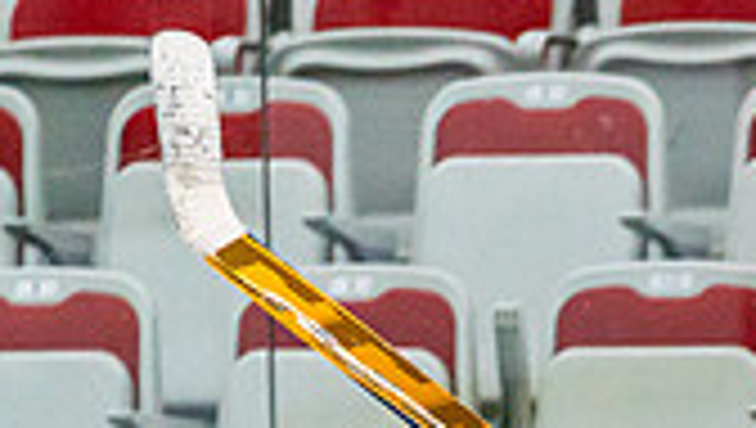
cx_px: 1095
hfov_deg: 2.0
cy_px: 947
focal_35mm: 1087
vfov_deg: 1.1
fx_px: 21818
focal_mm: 200
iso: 3200
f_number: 2.8
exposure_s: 1/1250
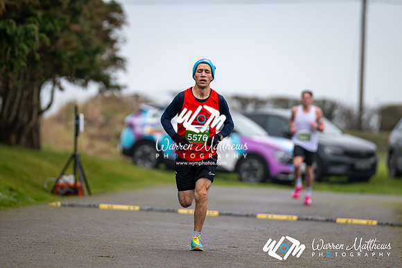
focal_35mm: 450
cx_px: 201
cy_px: 134
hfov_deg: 4.6
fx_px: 5022
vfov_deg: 3.1
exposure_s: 1/1600
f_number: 2.8
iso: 320
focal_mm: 300
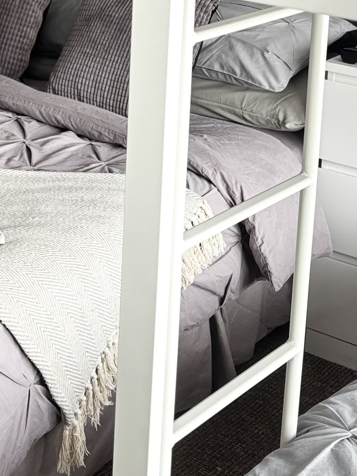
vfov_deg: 23.0
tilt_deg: -15.3
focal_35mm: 81
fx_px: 1113
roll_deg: -2.6
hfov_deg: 17.9
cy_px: -13
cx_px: 28
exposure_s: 1/121
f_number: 1.6
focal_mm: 5.96
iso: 64
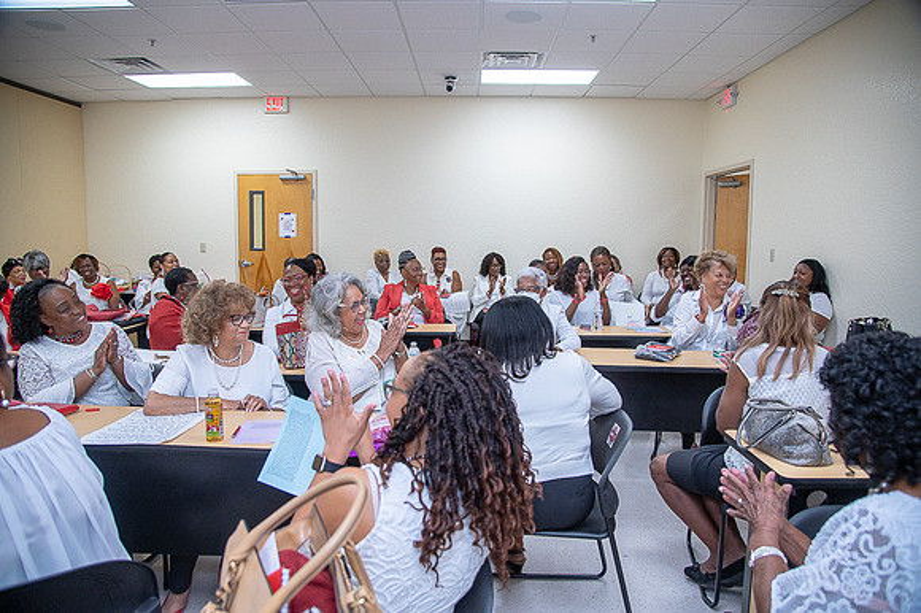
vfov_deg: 53.1
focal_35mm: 24
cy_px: 306
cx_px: 460
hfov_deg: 73.8
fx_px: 614
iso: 800
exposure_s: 1/200
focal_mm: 24
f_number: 4
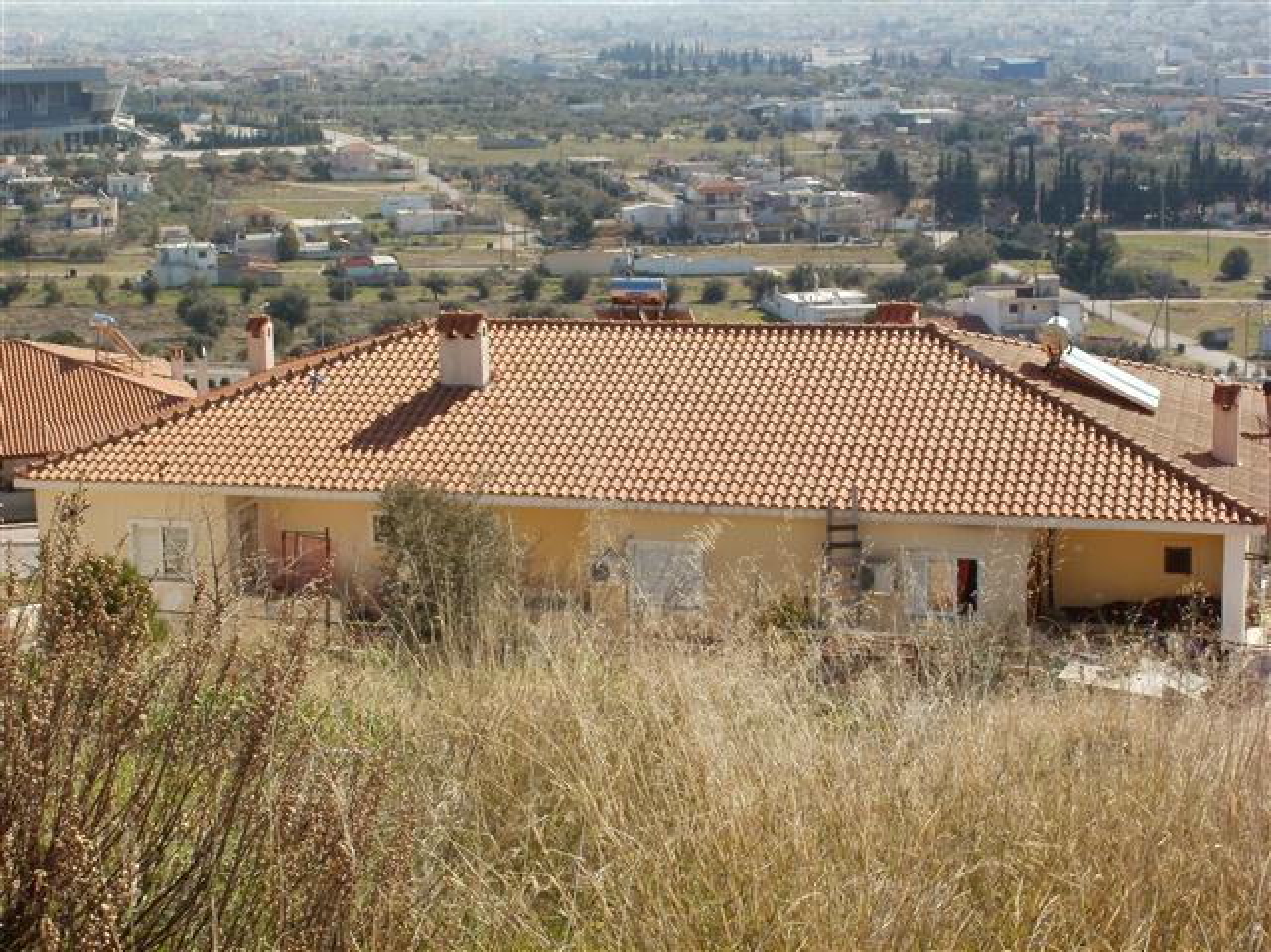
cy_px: 476
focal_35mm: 64
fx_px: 2348
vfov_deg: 22.9
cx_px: 636
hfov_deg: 30.3
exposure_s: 1/200
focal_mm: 11.2
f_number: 7.3
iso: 100
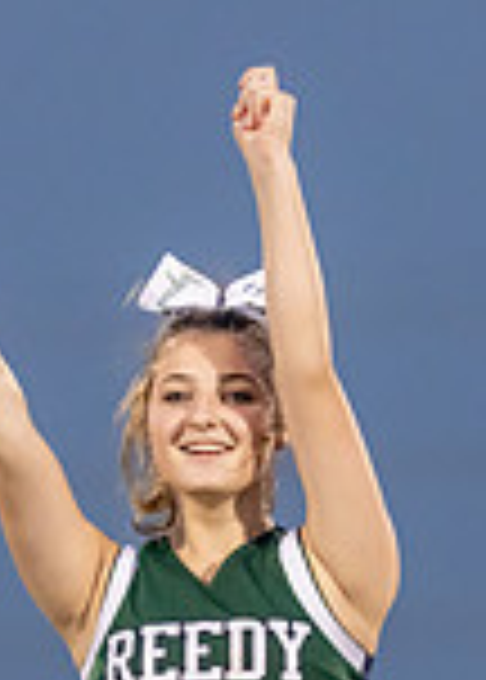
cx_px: 299
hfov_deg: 1.7
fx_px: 16469
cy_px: 891
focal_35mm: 853
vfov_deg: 2.4
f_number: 2.8
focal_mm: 167
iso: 1250
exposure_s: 1/1000
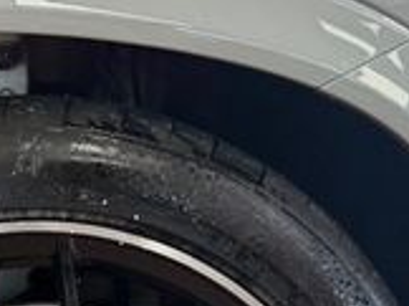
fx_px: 1121
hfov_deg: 20.6
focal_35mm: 95
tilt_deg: -20.3
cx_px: 131
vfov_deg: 14.4
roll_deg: +0.0
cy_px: 478
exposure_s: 1/120
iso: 125
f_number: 1.78
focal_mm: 6.76
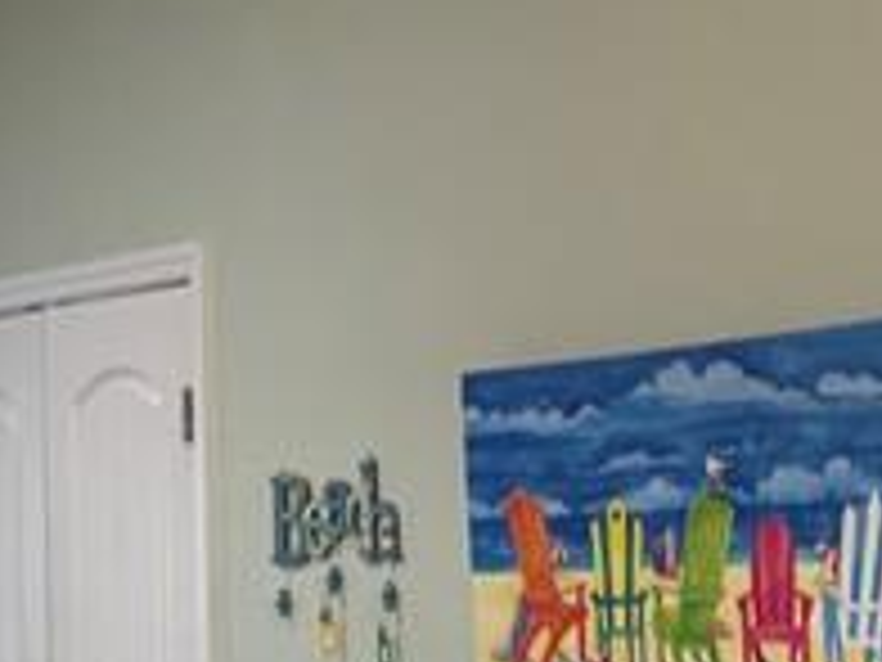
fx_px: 3465
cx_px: -446
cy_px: 621
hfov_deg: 13.6
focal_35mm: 136
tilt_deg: -1.0
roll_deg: +1.1
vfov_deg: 10.8
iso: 125
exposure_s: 1/60
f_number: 1.6
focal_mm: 5.96
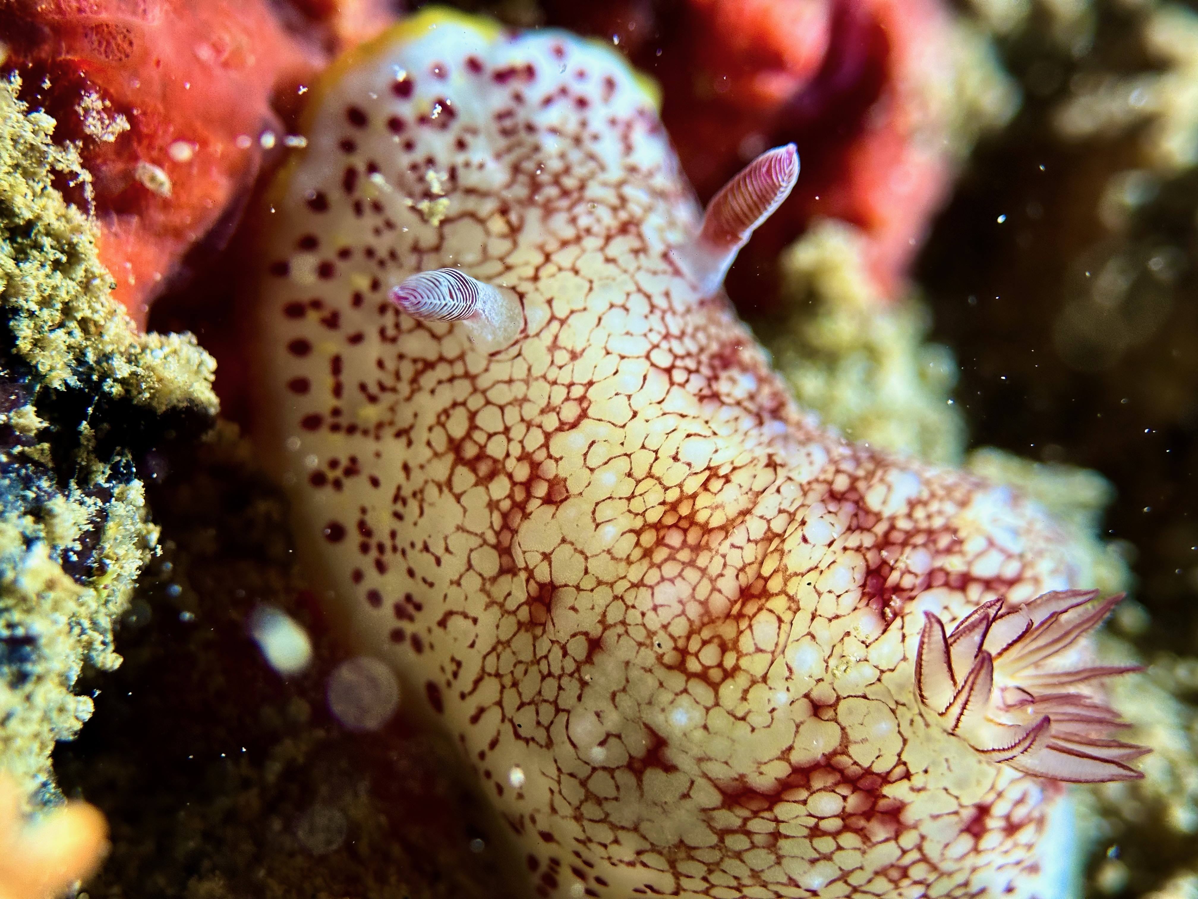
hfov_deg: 39.7
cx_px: 599
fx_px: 1661
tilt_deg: -52.8
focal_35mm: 48
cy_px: 450
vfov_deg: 30.3
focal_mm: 6.86
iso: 64
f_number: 1.78
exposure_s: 1/401
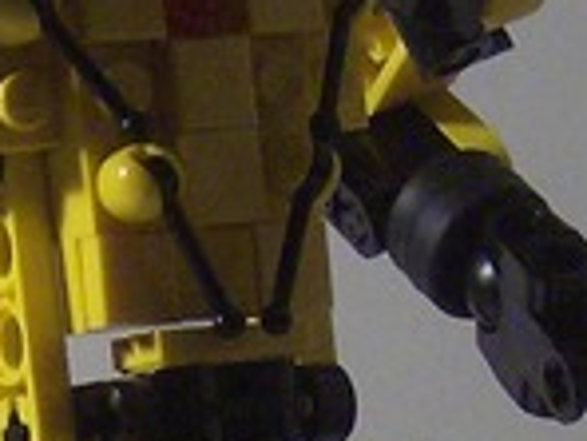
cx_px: 167
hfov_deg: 7.9
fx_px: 4239
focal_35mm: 250
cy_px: 715
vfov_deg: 5.9
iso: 170
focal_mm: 6
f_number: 2.8
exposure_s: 1/64
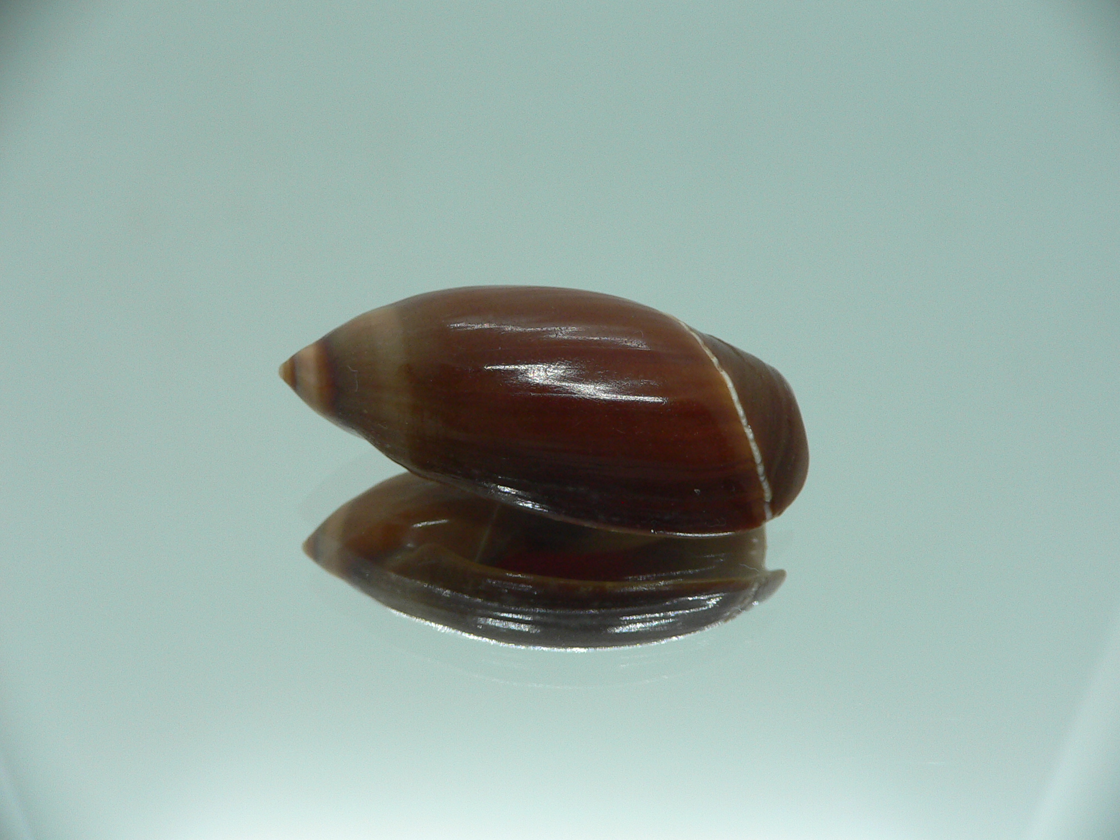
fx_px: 1132
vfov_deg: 40.7
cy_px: 420
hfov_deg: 52.6
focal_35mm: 35
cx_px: 560
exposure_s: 1/60
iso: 100
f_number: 2.8
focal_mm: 4.6
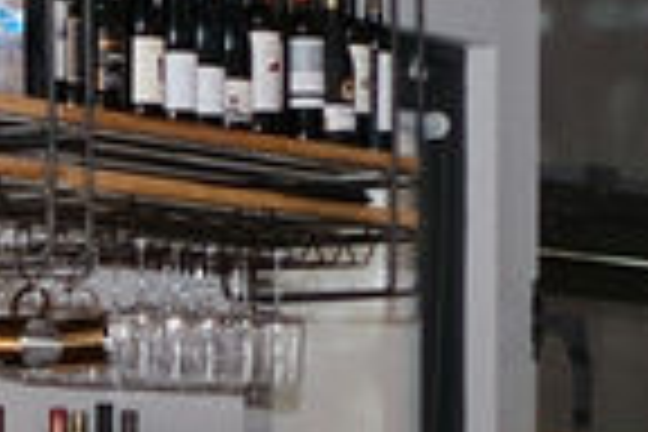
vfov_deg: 6.3
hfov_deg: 9.5
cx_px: -148
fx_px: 3852
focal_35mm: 214
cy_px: 652
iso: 800
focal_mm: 30
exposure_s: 1/160
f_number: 5.6
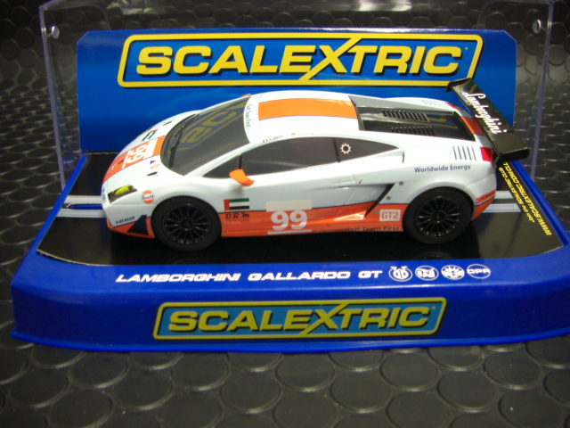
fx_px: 626
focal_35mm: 38
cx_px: 285
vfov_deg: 37.7
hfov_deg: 49.0
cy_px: 214
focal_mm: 6.3
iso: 200
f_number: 3.4
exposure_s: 1/20
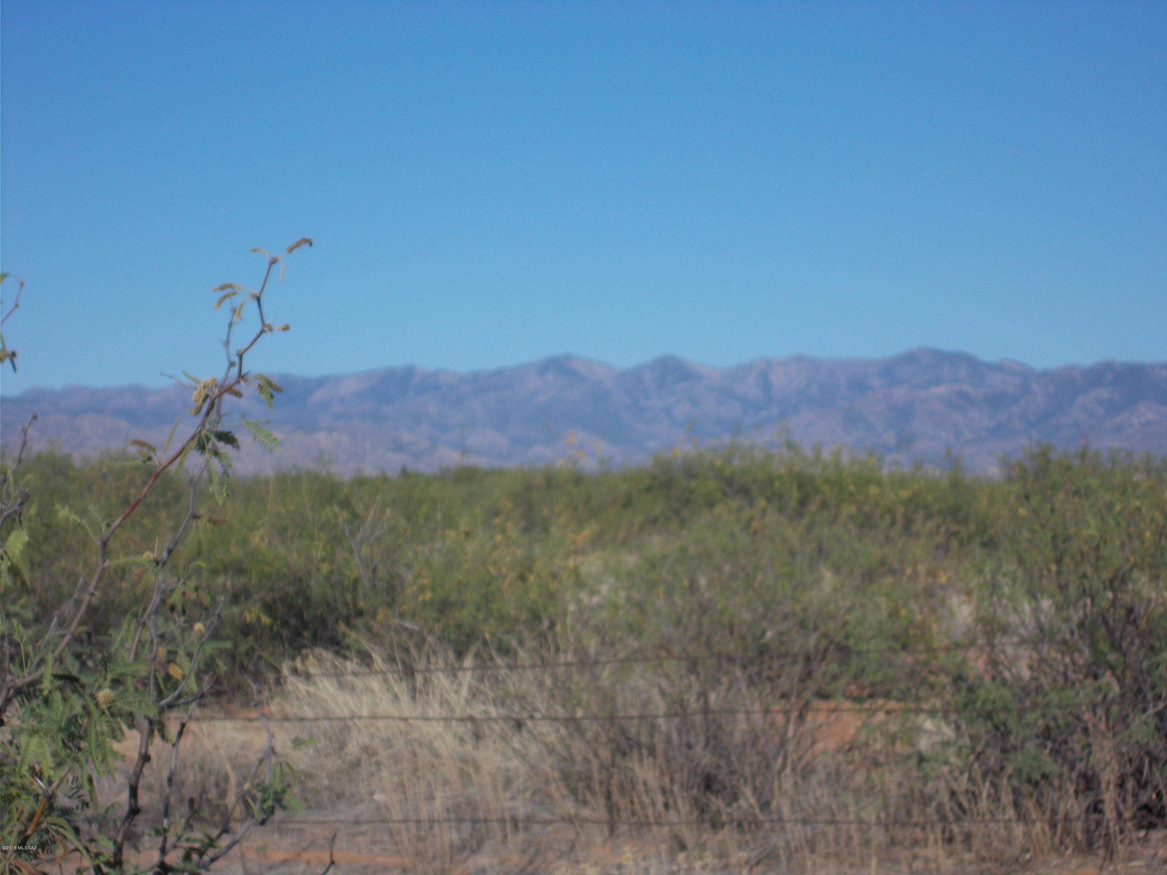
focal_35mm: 99
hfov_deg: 19.8
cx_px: 584
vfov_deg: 14.9
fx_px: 3338
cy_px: 438
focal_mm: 17.6
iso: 80
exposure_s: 1/100
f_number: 14
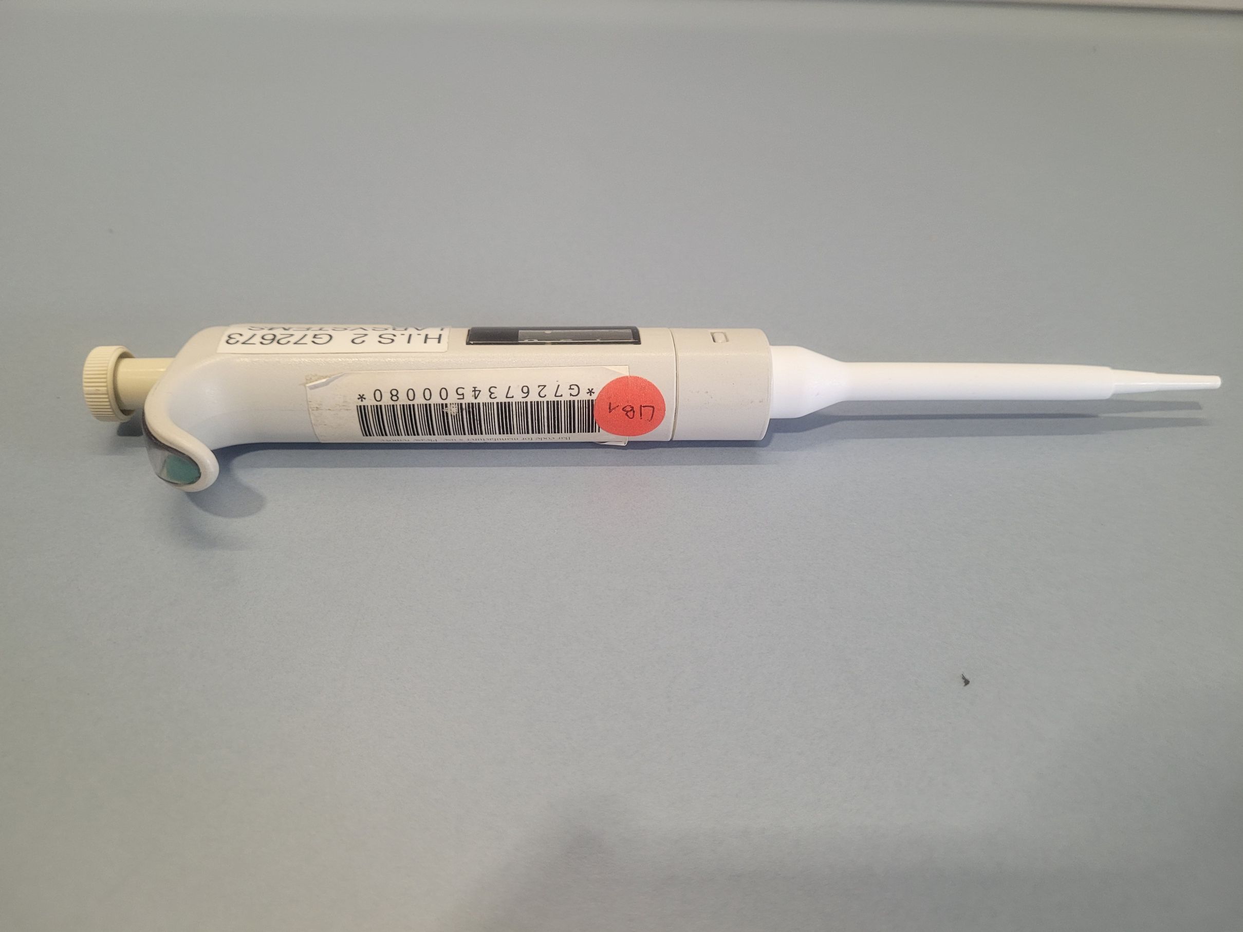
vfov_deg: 53.1
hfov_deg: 67.3
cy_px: 466
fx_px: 934
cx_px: 622
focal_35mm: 26
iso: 160
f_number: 1.8
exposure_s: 1/100
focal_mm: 5.4
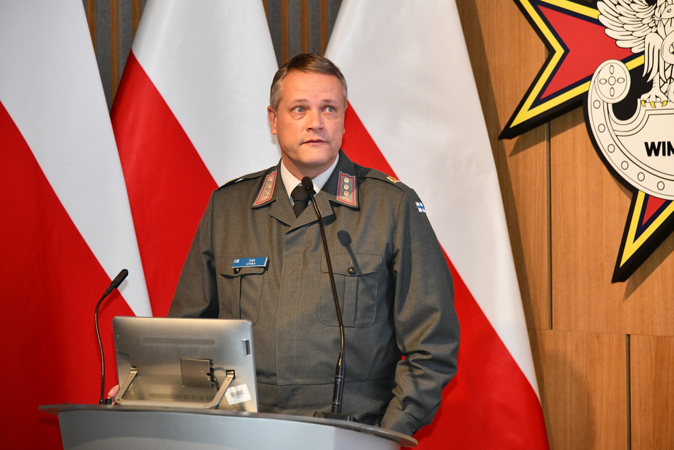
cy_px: 225
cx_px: 337
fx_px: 2097
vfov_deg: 12.2
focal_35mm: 112
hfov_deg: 18.3
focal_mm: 112
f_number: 5
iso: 2800
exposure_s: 1/125
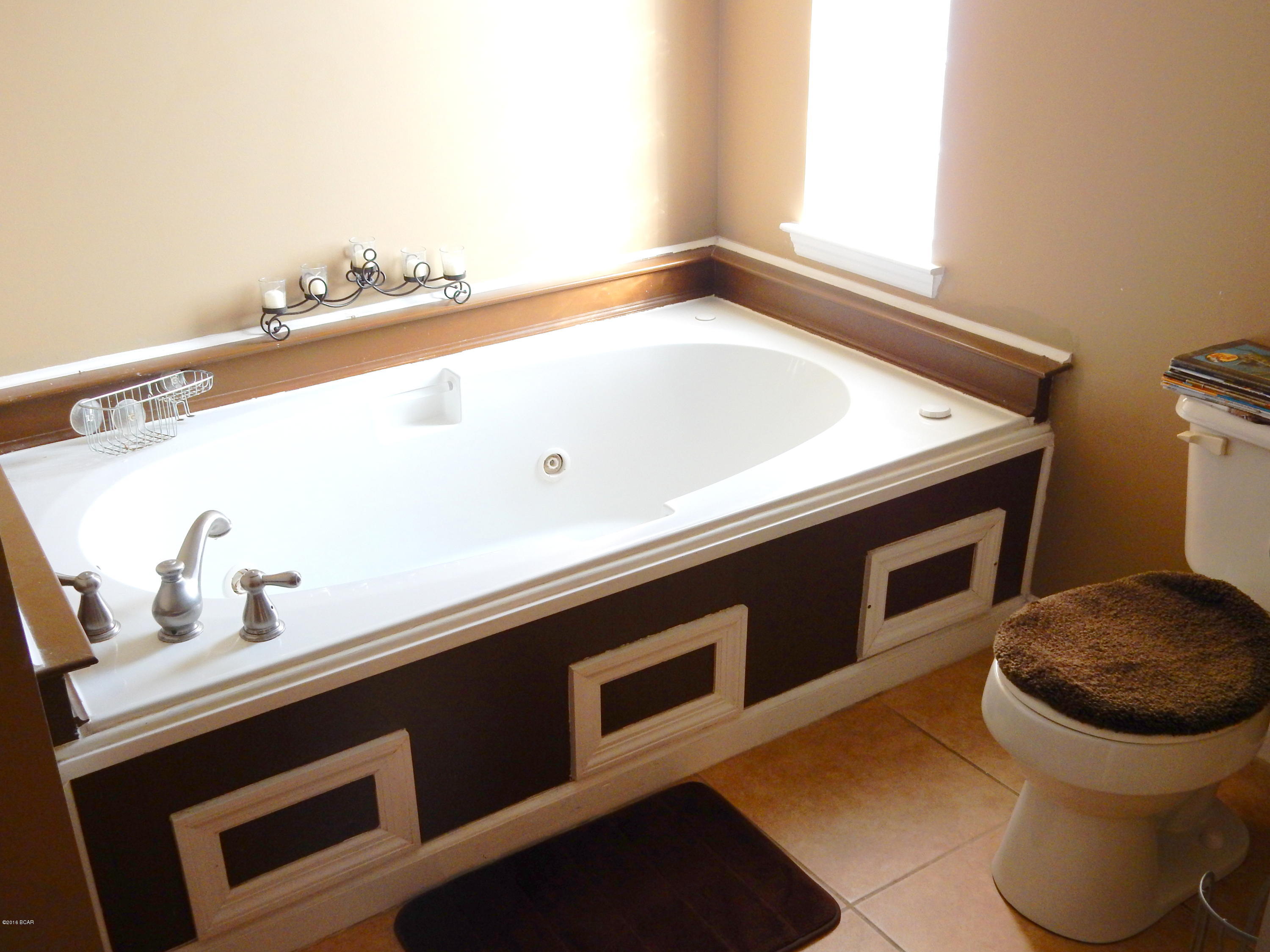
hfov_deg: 51.4
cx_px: 635
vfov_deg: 39.7
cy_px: 476
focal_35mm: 36
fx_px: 1321
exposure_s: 1/30
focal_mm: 6.4
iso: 250
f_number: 4
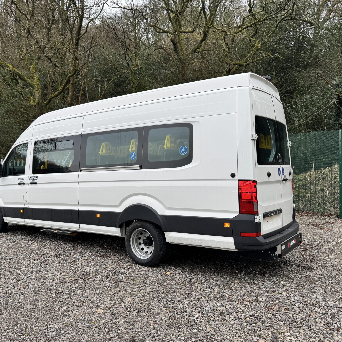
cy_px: 168
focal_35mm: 29
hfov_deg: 55.3
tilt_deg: +0.7
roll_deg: -0.7
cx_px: 143
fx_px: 324
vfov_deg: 55.6
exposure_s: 1/176
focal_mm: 6.76
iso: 64
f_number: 1.78
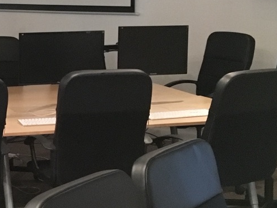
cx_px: -62
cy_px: 52
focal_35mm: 94
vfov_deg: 15.6
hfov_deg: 19.6
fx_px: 752
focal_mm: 4.15
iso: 320
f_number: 2.2
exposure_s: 1/15
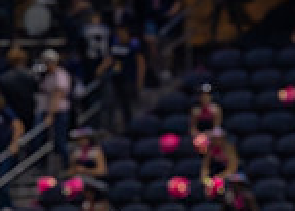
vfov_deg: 1.9
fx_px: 6496
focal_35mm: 775
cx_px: -22
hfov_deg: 2.6
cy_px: 359
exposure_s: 1/1600
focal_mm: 128
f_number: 2.8
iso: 4000
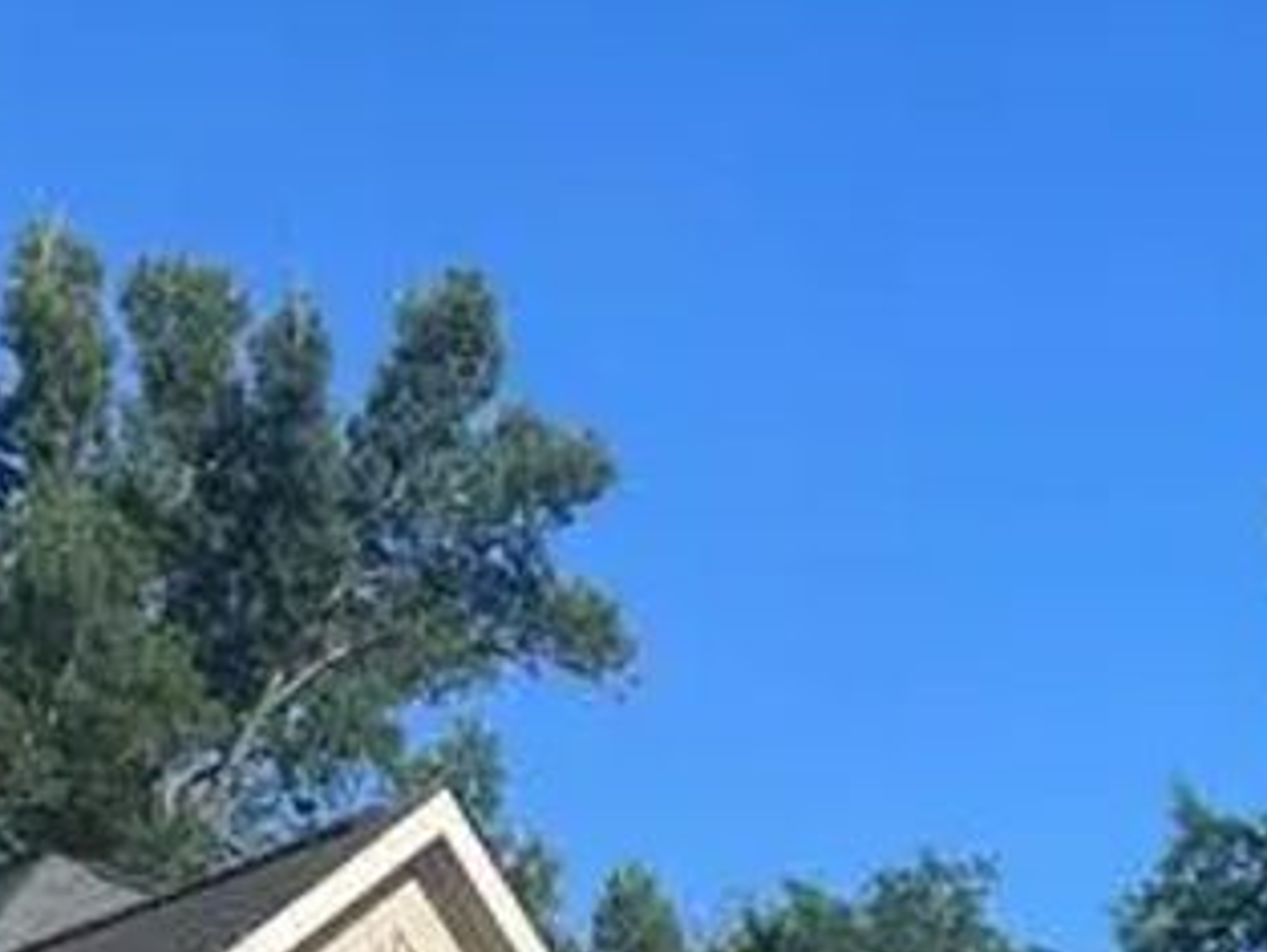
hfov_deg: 22.5
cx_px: 1109
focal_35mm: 85
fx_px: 3112
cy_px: 1483
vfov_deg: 15.8
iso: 32
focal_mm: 4.2
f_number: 1.6
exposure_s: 1/3401
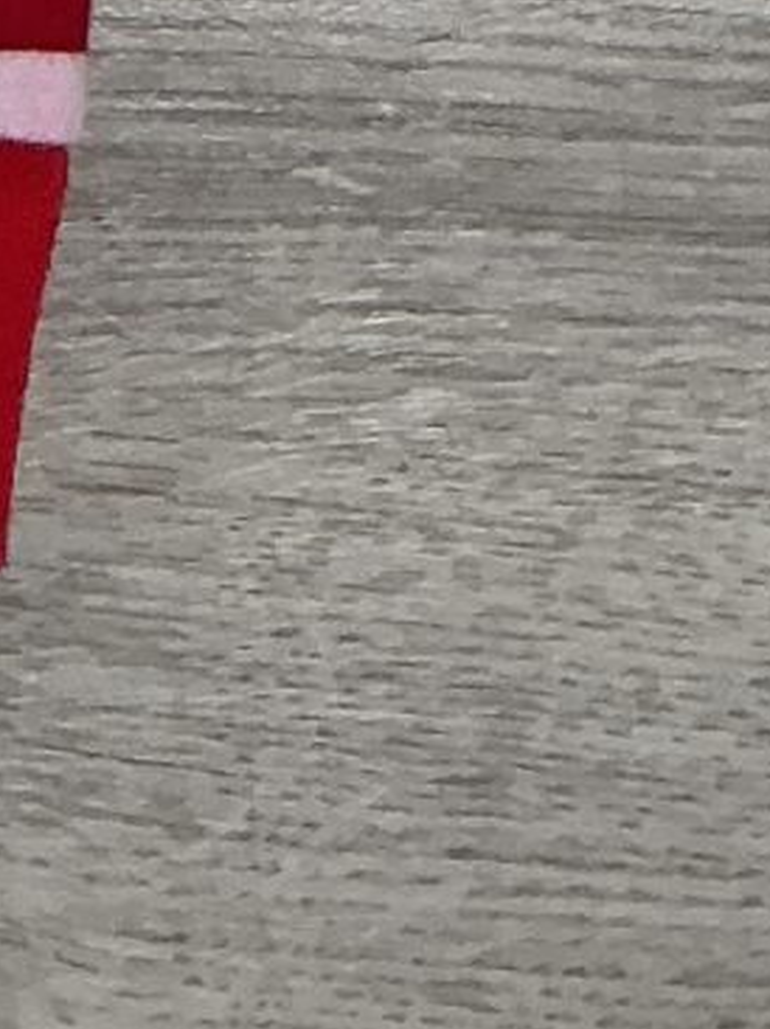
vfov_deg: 8.0
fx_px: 6028
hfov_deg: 7.0
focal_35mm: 203
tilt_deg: -83.1
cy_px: -2300
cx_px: -967
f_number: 1.8
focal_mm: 3
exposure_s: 1/50
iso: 50
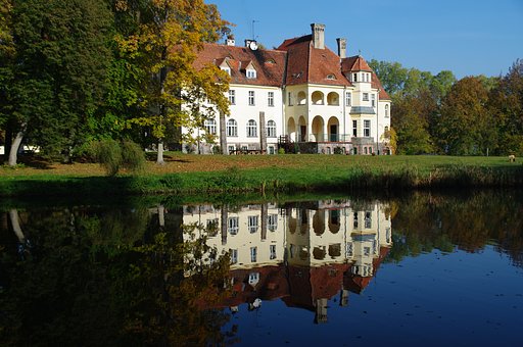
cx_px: 262
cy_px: 174
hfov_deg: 40.0
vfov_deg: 27.2
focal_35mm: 50
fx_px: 718
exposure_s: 1/125
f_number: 5.6
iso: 100
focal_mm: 33
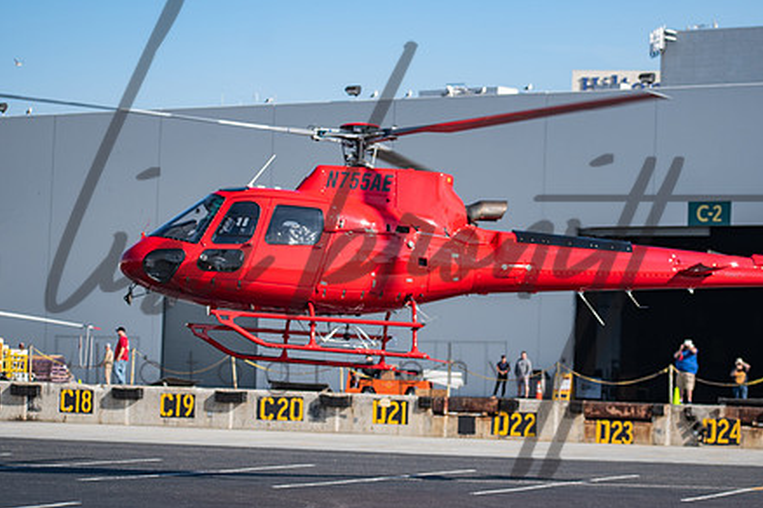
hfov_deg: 13.8
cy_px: 239
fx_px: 3158
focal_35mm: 149
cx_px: 434
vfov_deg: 9.2
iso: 100
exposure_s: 1/640
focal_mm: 75
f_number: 4.8
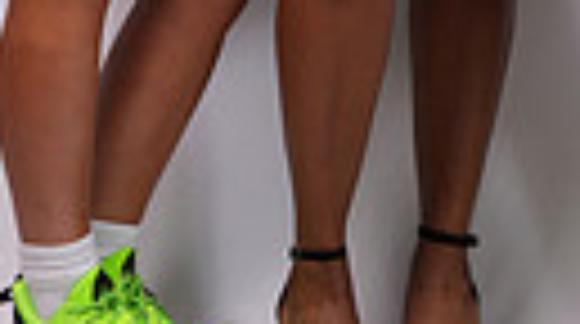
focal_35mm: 300
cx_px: 409
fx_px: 4605
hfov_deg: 7.2
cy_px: -518
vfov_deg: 3.9
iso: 160
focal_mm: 82
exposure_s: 1/125
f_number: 11
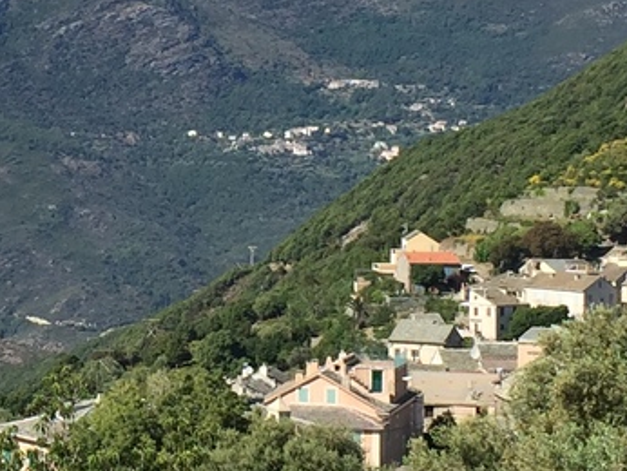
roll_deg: -1.9
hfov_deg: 14.5
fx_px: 2429
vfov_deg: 11.0
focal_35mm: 134
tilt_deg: +1.0
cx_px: 40
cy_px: 83
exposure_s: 1/1721
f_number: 2.2
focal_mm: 4.15
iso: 32
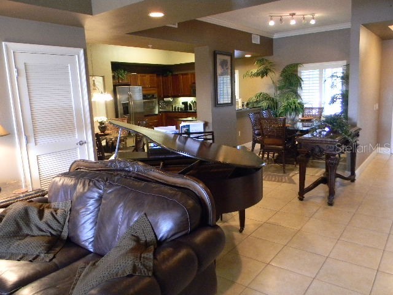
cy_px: 148
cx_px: 196
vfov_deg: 49.7
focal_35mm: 28
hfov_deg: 63.4
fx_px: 318
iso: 400
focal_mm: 5
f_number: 3.5
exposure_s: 1/16.1
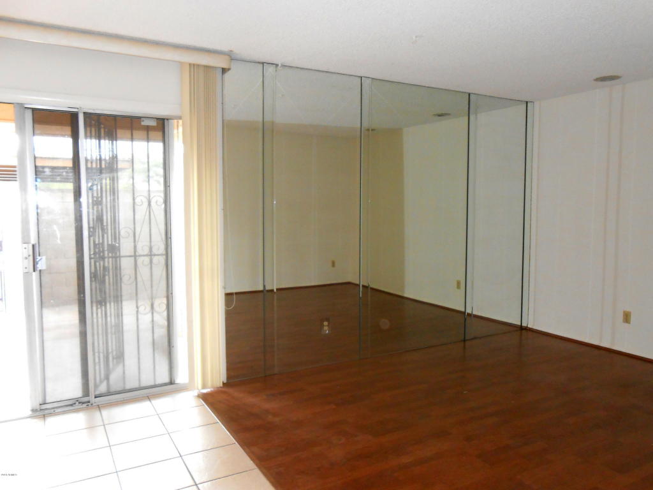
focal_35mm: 26
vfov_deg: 53.1
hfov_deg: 67.3
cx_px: 326
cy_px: 245
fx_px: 490
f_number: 3.5
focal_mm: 4.6
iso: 250
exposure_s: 1/25
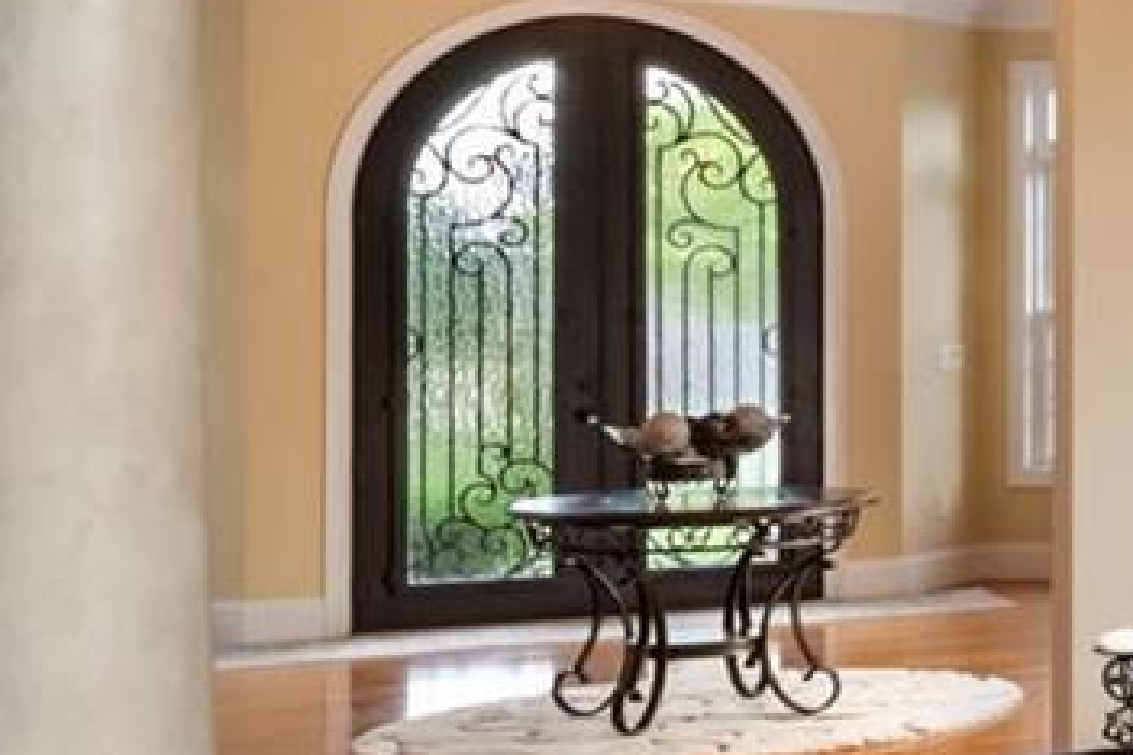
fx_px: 2297
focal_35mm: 73
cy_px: 284
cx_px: 2263
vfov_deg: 18.6
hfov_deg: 18.4
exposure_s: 1/50
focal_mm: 8
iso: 640
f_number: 10
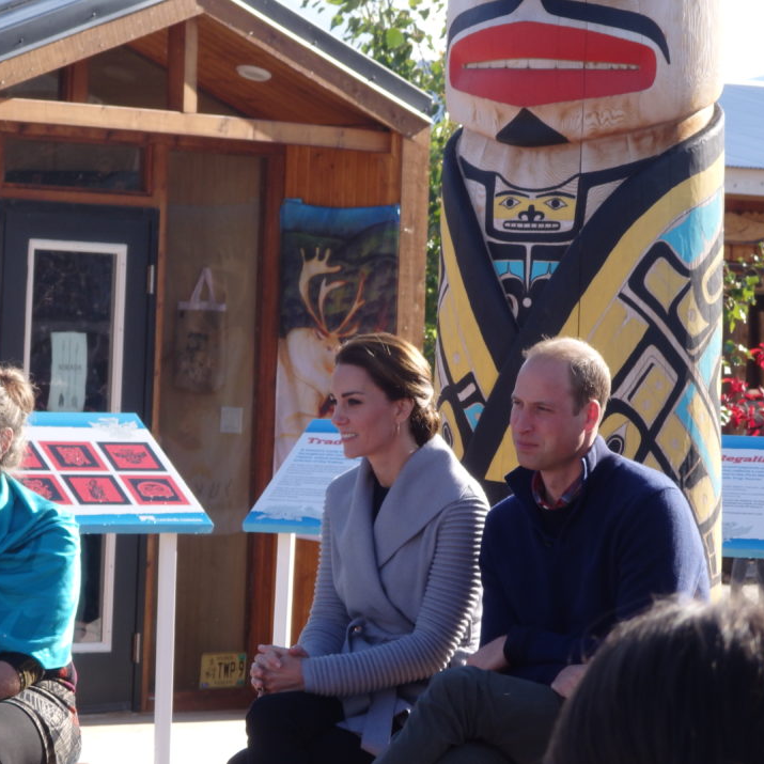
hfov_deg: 8.2
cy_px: 376
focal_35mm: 214
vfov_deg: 8.2
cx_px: 263
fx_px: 5344
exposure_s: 1/160
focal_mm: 30.2
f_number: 5.7
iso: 100
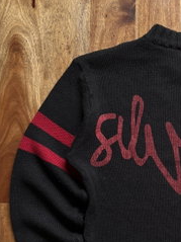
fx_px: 405
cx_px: 199
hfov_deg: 23.6
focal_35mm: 58
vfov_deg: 31.9
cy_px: 209
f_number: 1.6
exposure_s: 1/61
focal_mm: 5.96
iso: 125
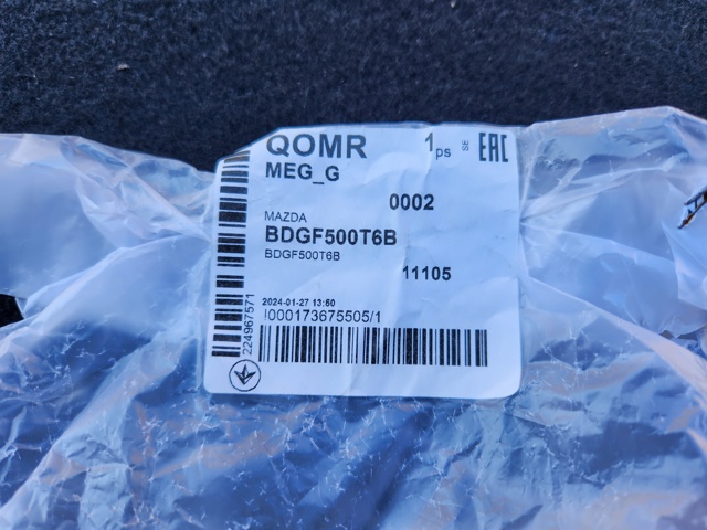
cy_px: 265
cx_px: 354
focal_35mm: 23
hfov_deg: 73.9
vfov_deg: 58.9
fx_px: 470
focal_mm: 5.4
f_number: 1.8
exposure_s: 1/239
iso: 20
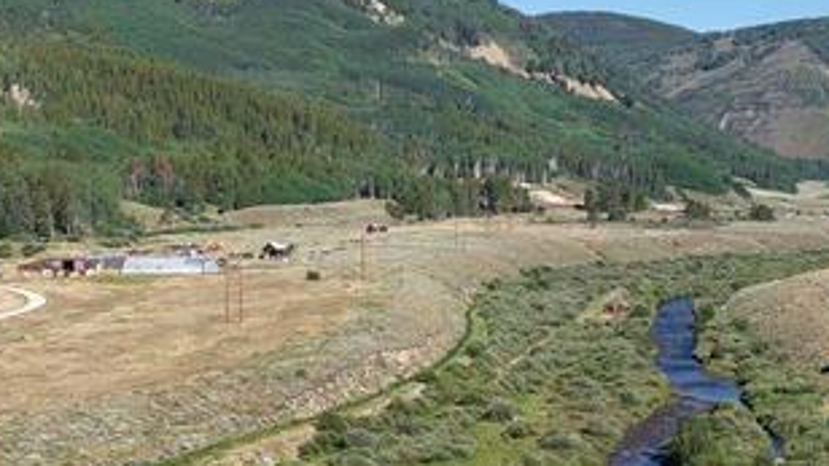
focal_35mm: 87
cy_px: 264
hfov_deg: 23.0
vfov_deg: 13.9
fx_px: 1912
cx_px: 907
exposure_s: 1/2500
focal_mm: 8.67
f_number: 1.8
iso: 100
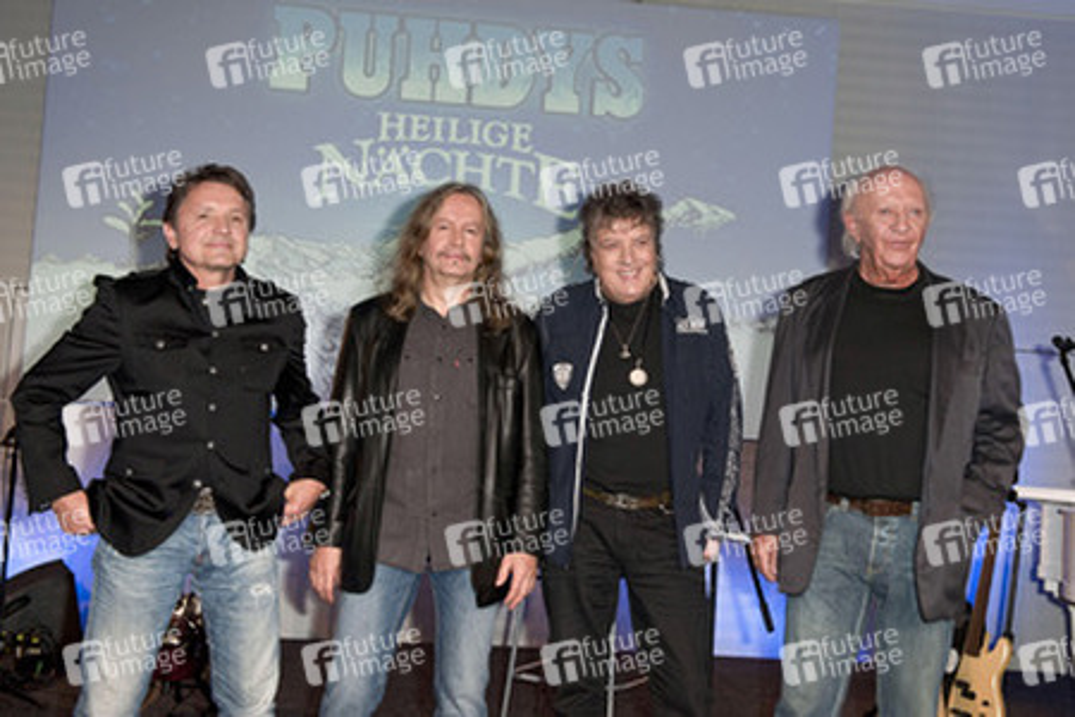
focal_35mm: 42
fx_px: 1254
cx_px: 538
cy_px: 358
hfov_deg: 46.4
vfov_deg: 31.9
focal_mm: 42
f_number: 5
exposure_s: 1/160
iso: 800
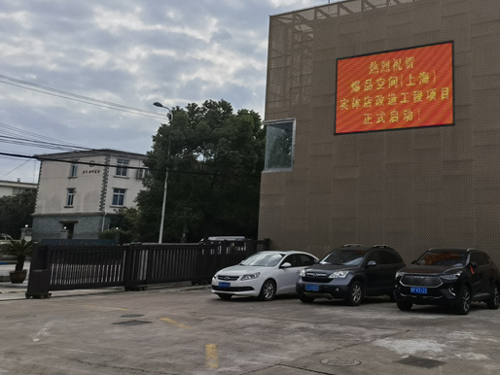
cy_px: 113
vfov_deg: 33.9
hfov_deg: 43.6
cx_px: 362
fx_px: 607
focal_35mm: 42
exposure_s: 1/20408
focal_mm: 6.67
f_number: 1.9
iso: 50
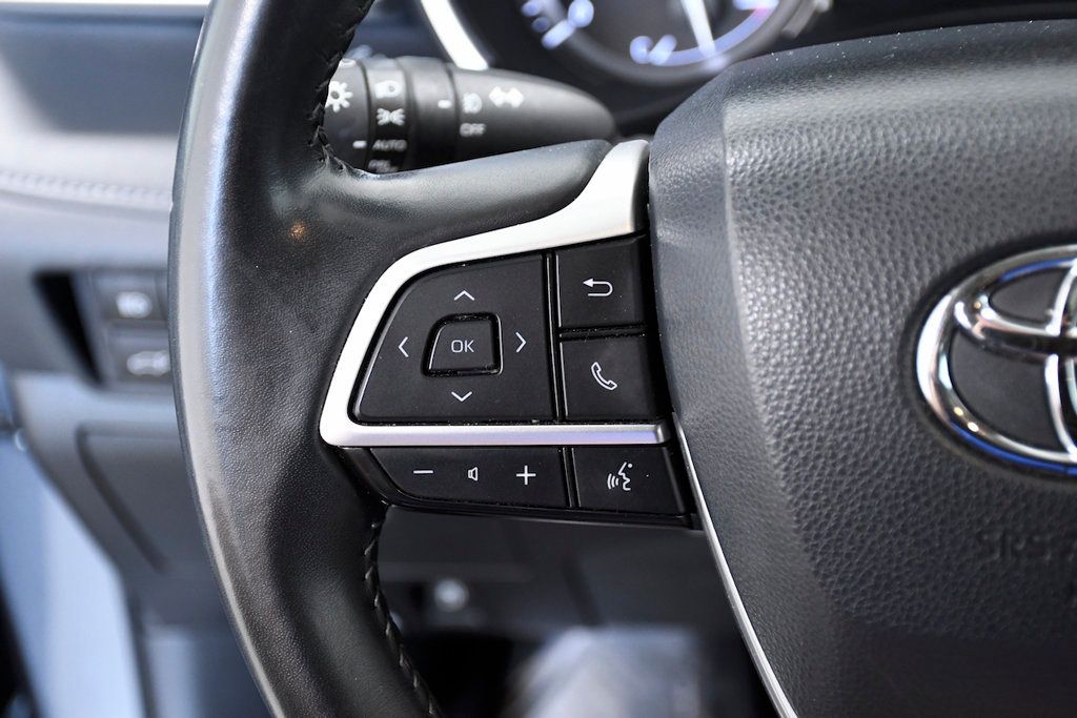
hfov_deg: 28.1
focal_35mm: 72
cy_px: 359
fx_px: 2154
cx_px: 538
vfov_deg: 18.9
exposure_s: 1/80
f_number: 4.5
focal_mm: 48
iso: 2500
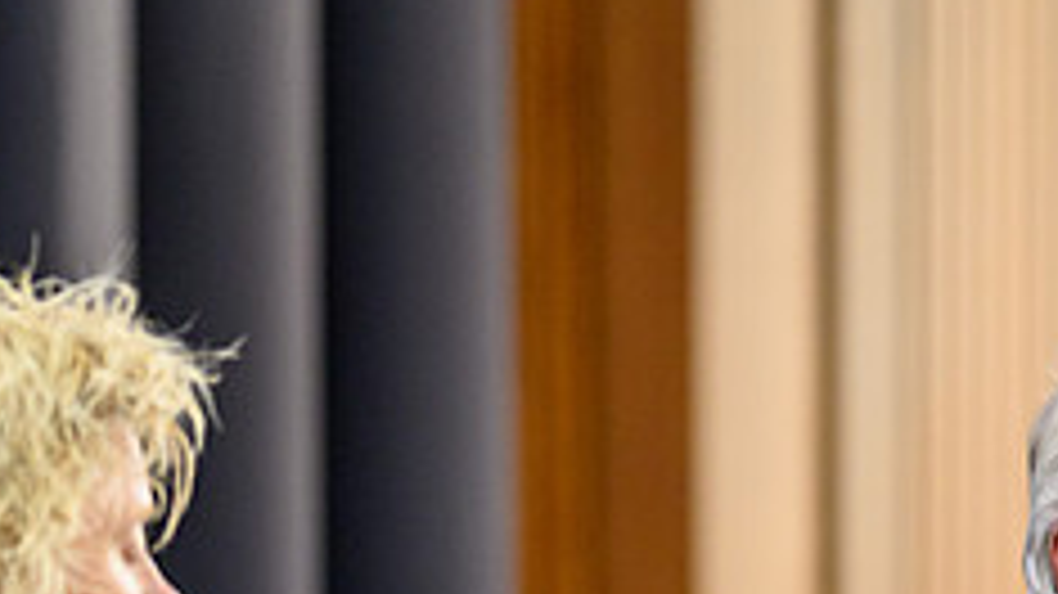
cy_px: 626
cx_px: 1234
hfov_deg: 4.1
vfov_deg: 2.3
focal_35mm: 530
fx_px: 14864
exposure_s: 1/250
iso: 1400
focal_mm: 135
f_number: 1.8
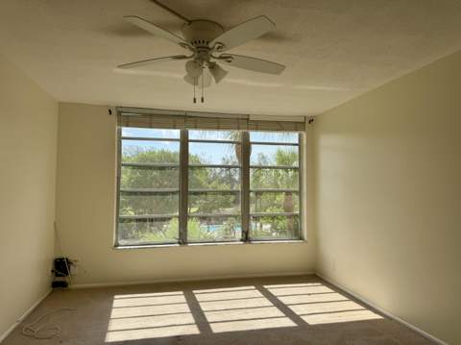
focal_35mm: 24
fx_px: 319
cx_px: 230
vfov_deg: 56.7
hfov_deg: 71.7
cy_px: 172
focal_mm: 6.76
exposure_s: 1/1869
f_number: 1.78
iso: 80
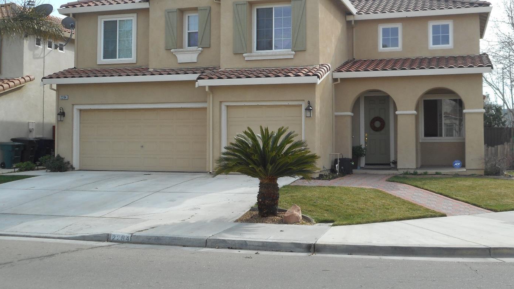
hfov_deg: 44.5
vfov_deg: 25.9
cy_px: 119
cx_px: 277
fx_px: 627
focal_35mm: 46
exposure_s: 1/250
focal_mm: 6.9
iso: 80
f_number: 4.5
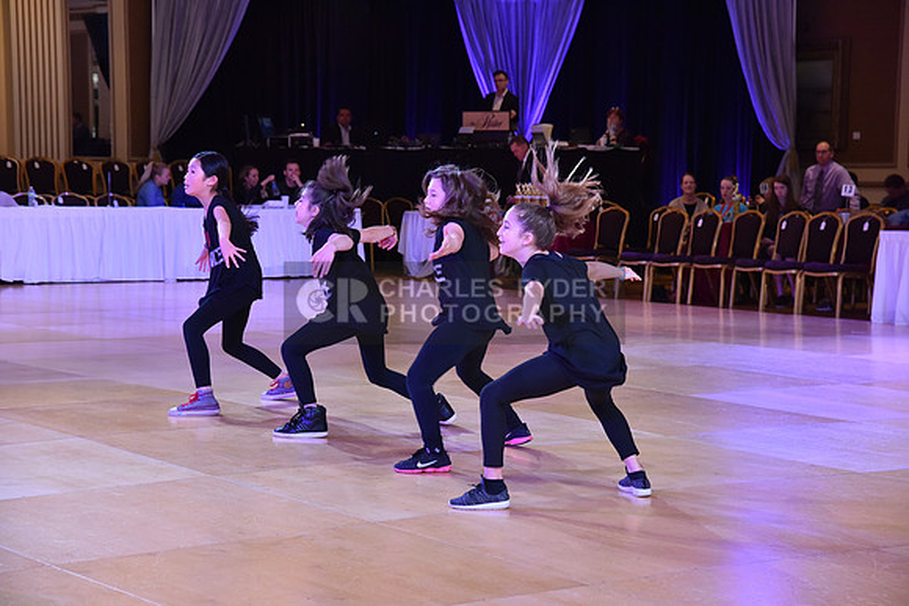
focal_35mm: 82
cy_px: 303
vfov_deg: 16.7
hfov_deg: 24.8
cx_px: 454
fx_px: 2071
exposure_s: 1/250
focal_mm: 82
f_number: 5
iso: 1600
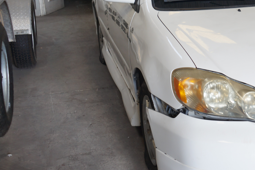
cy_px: 61
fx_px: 446
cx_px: 252
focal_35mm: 63
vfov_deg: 21.5
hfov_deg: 29.9
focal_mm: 20
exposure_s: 1/30
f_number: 4
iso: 100
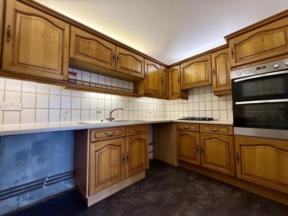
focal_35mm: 14
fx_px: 116
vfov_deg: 85.7
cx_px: 144
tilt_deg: +3.3
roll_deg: +0.5
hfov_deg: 102.1
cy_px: 108
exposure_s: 1/100
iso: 250
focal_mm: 2.22
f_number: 2.2
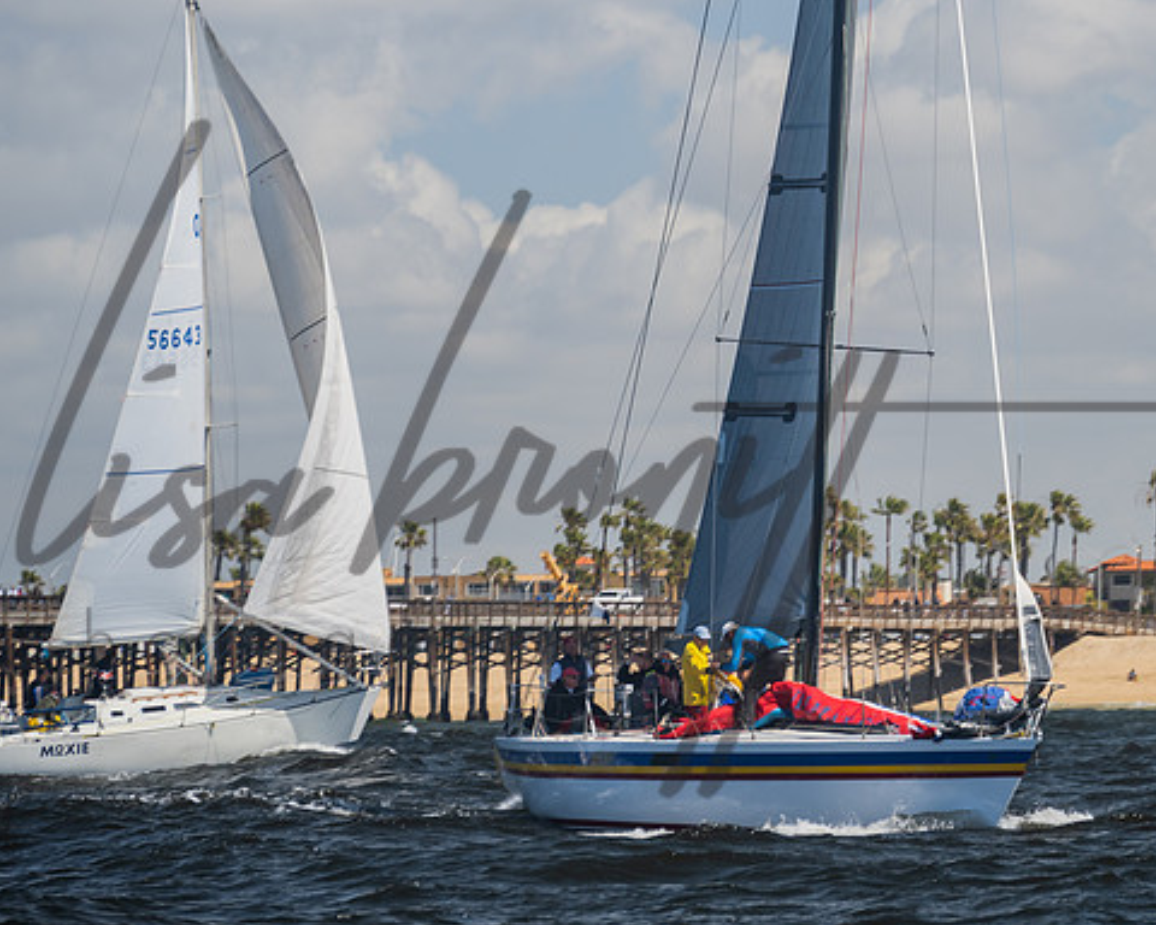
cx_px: 909
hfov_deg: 6.9
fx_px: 9614
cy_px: 287
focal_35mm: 281
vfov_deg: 5.5
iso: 100
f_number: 6.3
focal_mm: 160
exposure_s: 1/250
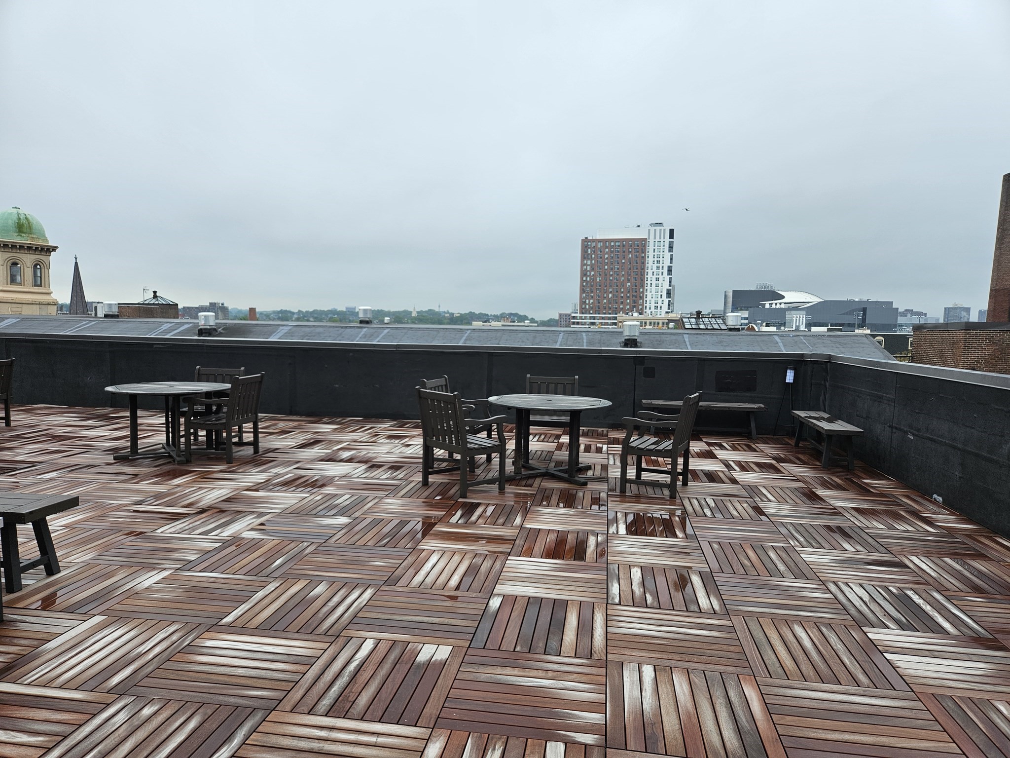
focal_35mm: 23
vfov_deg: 58.9
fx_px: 671
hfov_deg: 73.9
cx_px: 505
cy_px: 379
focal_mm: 5.4
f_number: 1.8
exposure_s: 1/1550
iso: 32
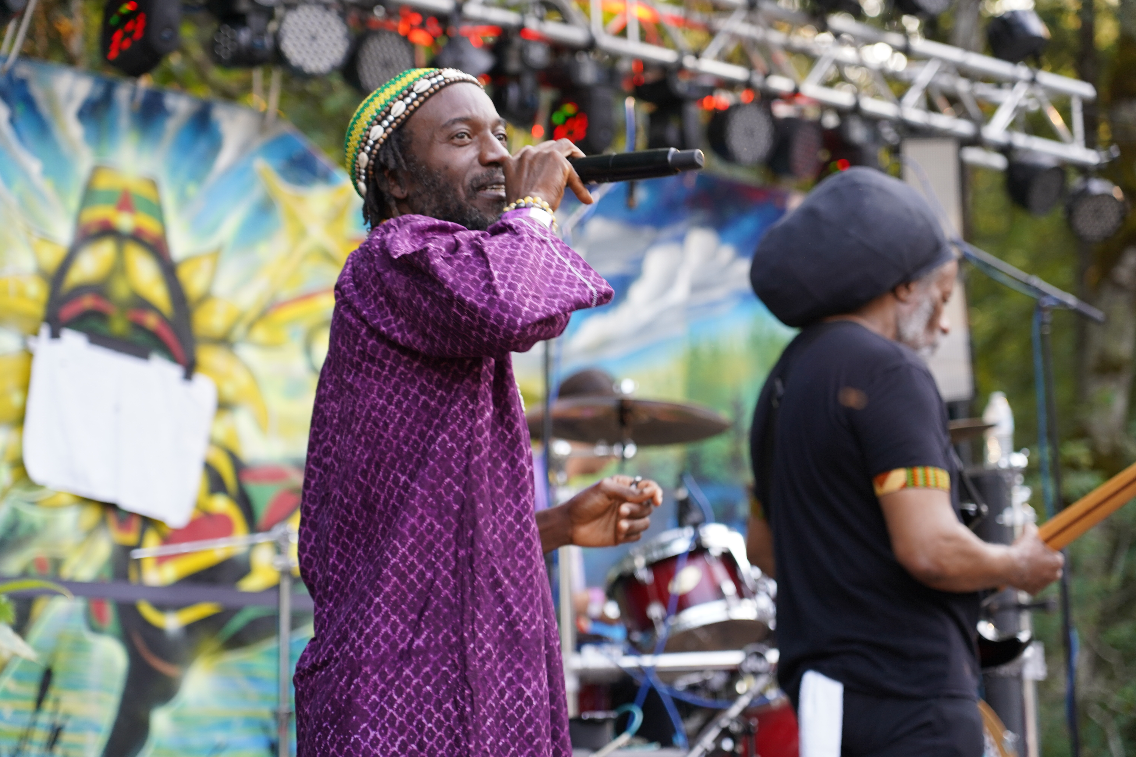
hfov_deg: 19.5
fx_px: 3313
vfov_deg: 13.0
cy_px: 378
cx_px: 568
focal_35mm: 105
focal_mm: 105
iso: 640
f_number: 4
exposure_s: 1/160
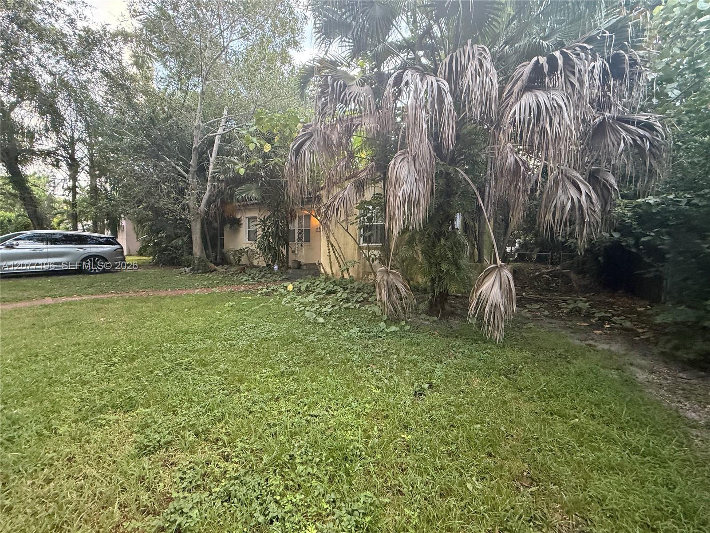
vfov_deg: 85.7
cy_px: 266
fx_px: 287
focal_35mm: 14
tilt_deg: -3.5
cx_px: 355
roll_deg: -1.3
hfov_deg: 102.1
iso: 400
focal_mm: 2.22
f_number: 2.2
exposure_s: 1/60
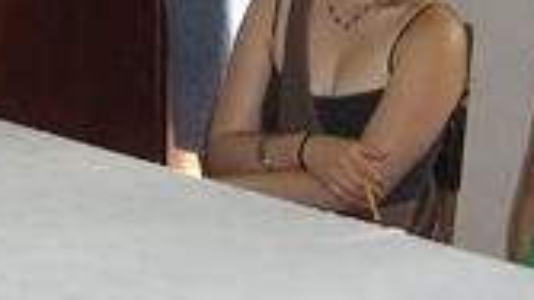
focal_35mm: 159
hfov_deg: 13.5
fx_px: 2252
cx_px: 109
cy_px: 45
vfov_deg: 7.6
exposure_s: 1/60
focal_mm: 7.9
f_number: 2.8
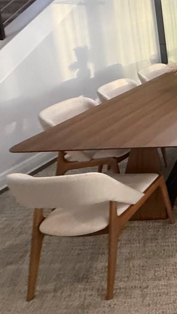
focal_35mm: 37
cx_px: 369
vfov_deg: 48.3
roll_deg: +1.0
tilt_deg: -7.9
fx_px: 309
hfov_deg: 18.2
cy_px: 30
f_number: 2.2
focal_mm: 2.22
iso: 320
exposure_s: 1/60
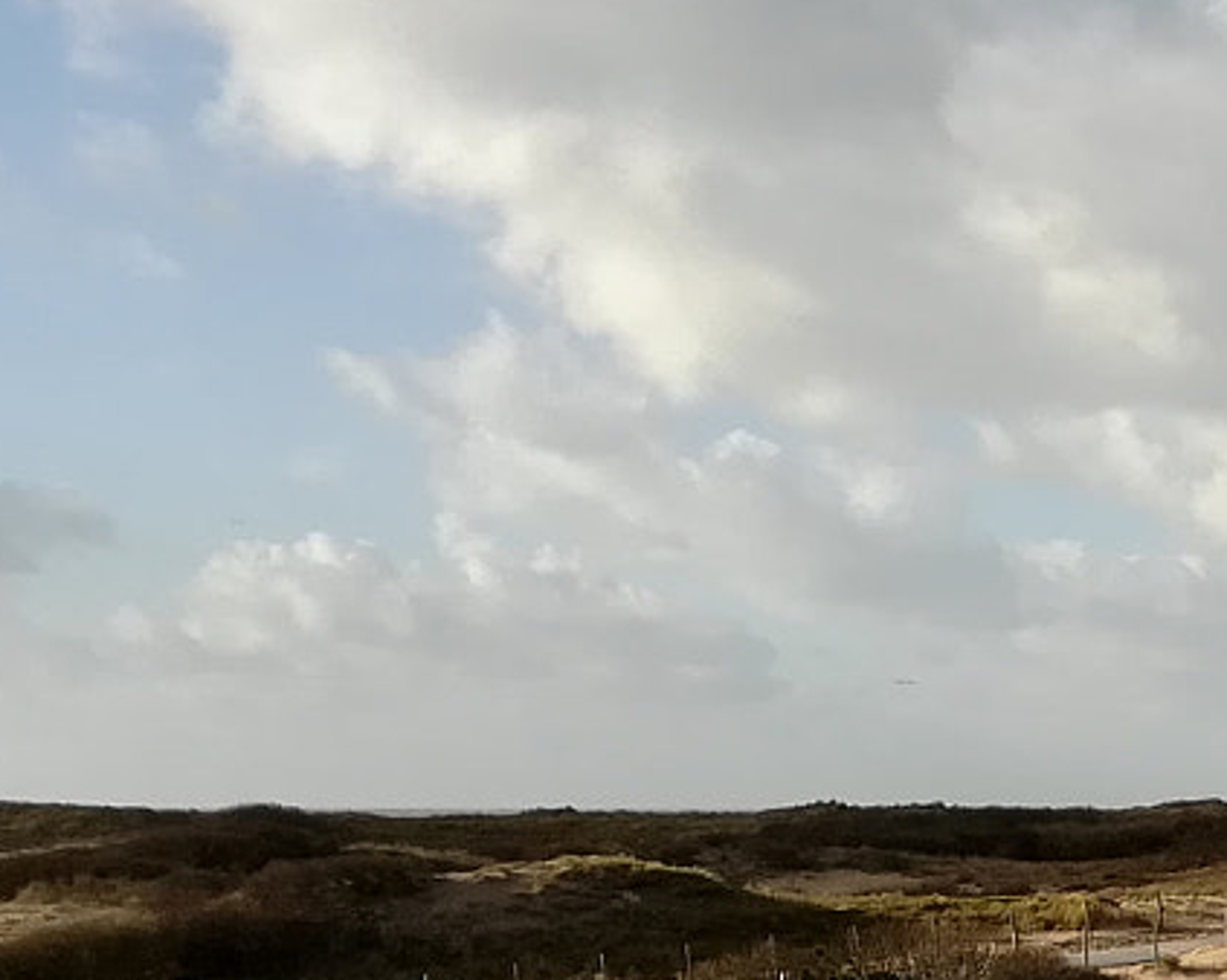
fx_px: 3485
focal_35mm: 96
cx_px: 1790
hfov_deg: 18.0
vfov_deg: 15.8
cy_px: 908
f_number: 2.2
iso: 50
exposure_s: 1/674
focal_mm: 3.83
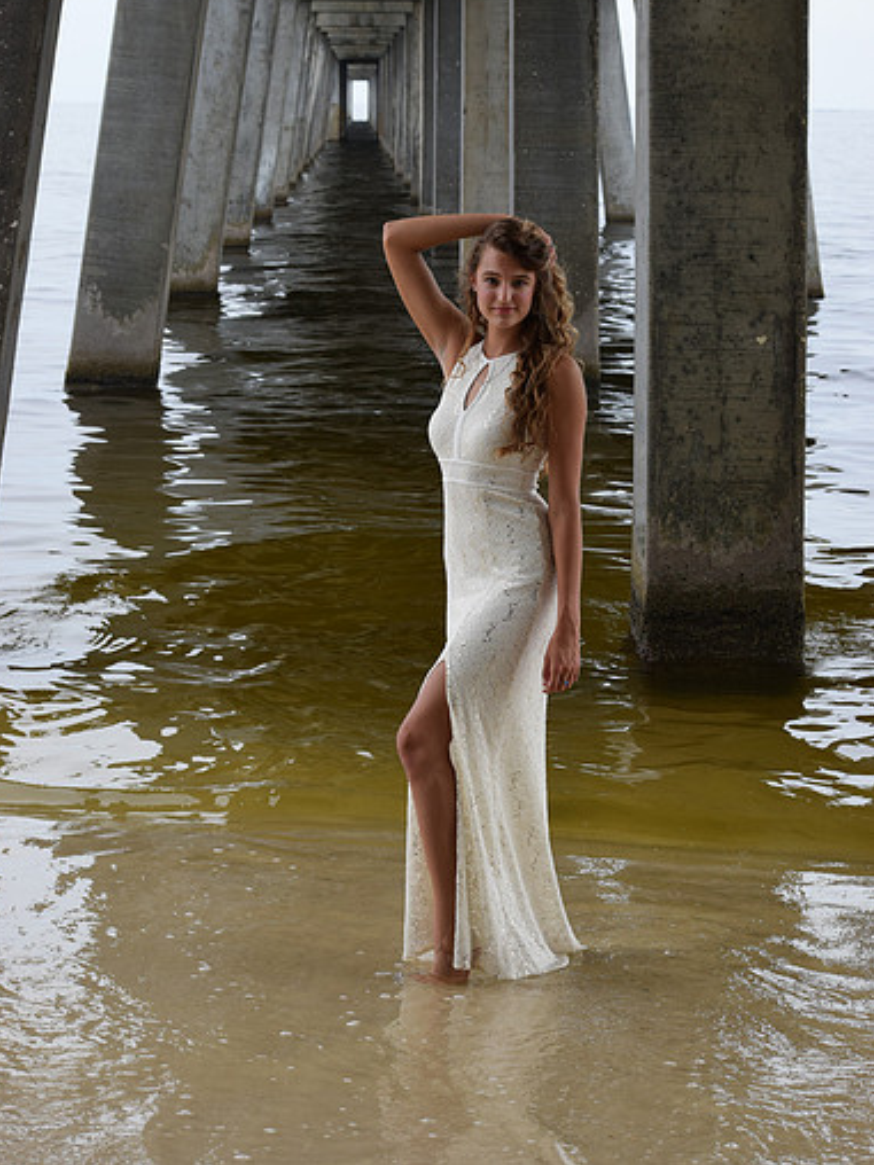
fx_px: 3048
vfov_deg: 21.6
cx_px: 432
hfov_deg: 16.3
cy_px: 502
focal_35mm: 91
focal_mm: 55
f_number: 8
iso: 360
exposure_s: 1/250
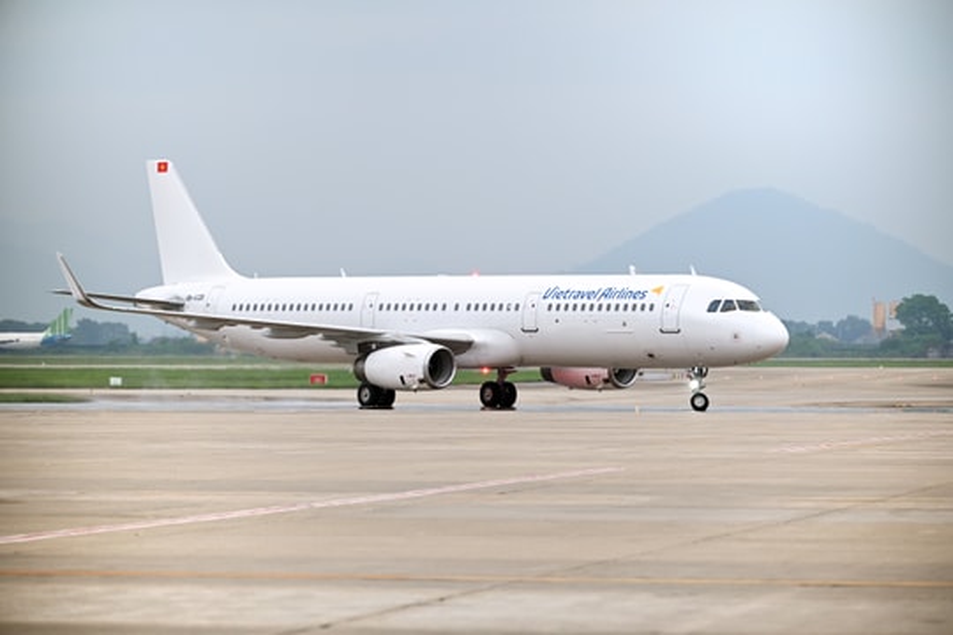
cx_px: 476
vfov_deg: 8.3
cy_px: 318
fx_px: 4368
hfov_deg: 12.5
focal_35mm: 165
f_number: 4
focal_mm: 165
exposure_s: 1/500
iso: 400
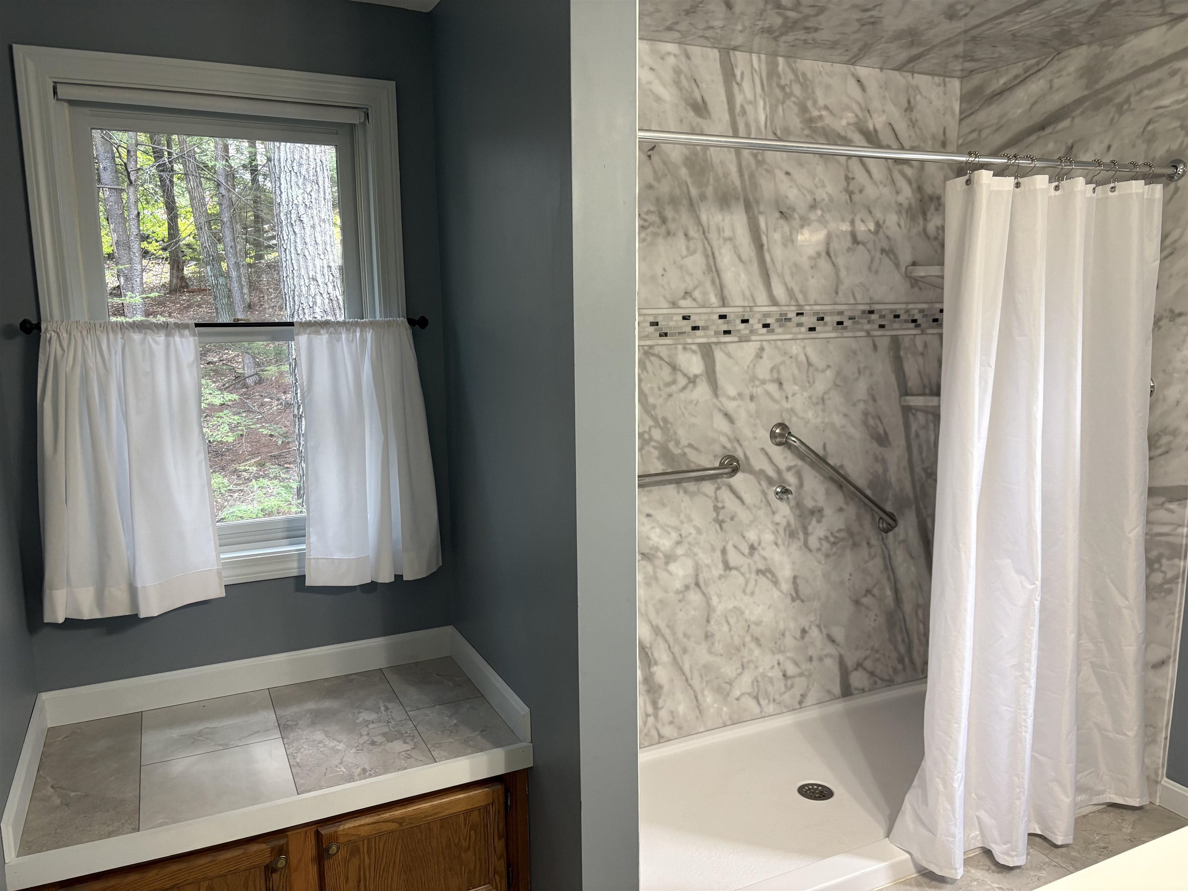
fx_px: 892
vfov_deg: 53.1
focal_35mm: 26
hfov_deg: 67.3
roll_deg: +0.4
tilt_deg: -8.2
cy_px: 446
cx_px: 594
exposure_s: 1/60
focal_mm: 5.96
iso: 160
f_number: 1.6
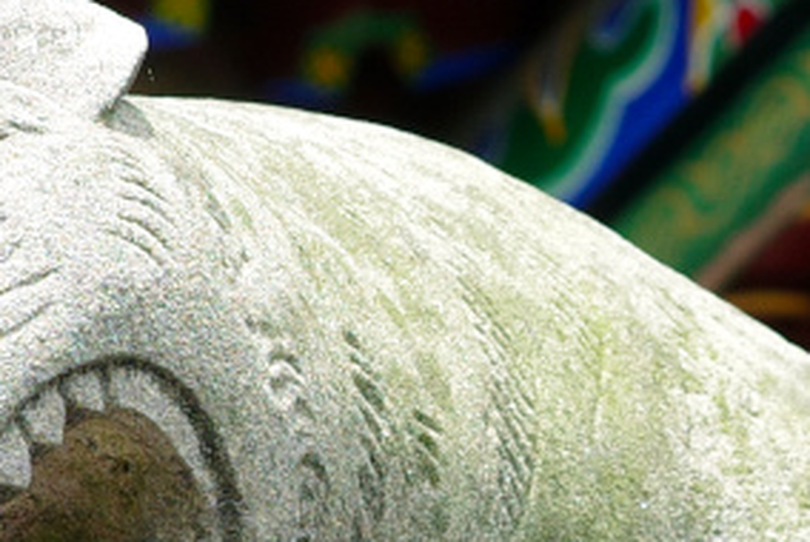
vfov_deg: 5.1
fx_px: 6081
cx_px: 610
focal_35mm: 270
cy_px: 782
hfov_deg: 7.6
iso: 200
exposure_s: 1/250
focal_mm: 26
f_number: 4
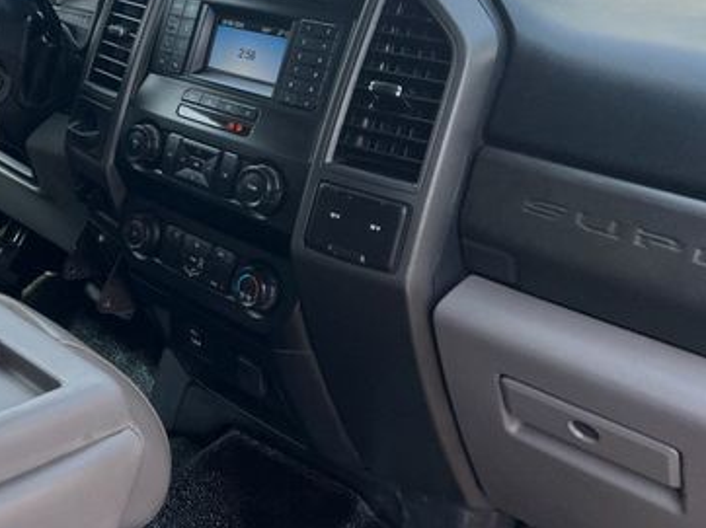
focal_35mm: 46
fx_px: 938
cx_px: 84
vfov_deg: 30.6
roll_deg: -1.0
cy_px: 94
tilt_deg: -14.8
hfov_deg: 38.7
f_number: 1.5
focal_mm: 5.7
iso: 50
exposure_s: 1/723
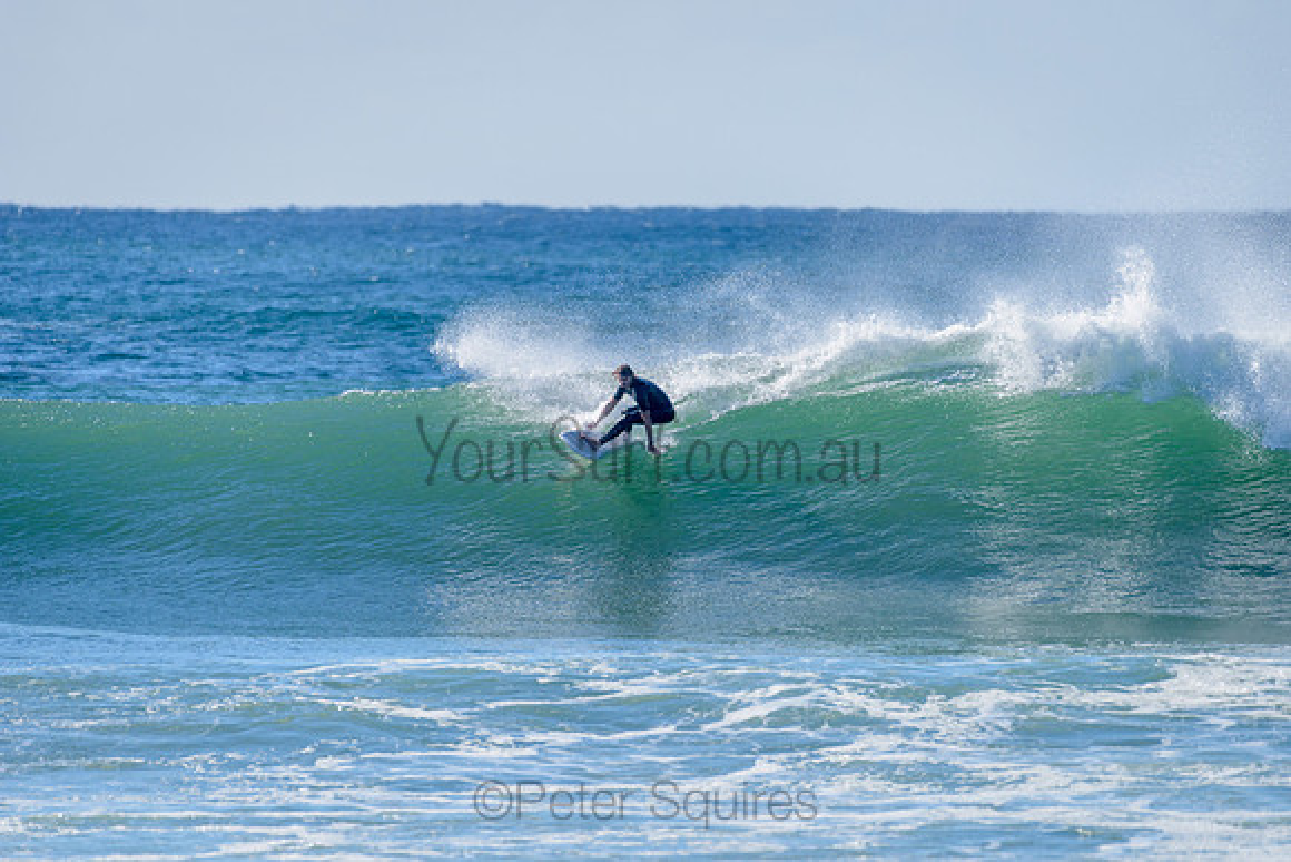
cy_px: 431
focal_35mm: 511
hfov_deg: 4.0
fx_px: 18311
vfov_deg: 2.7
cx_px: 653
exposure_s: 1/2000
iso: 200
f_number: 5.6
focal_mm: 500
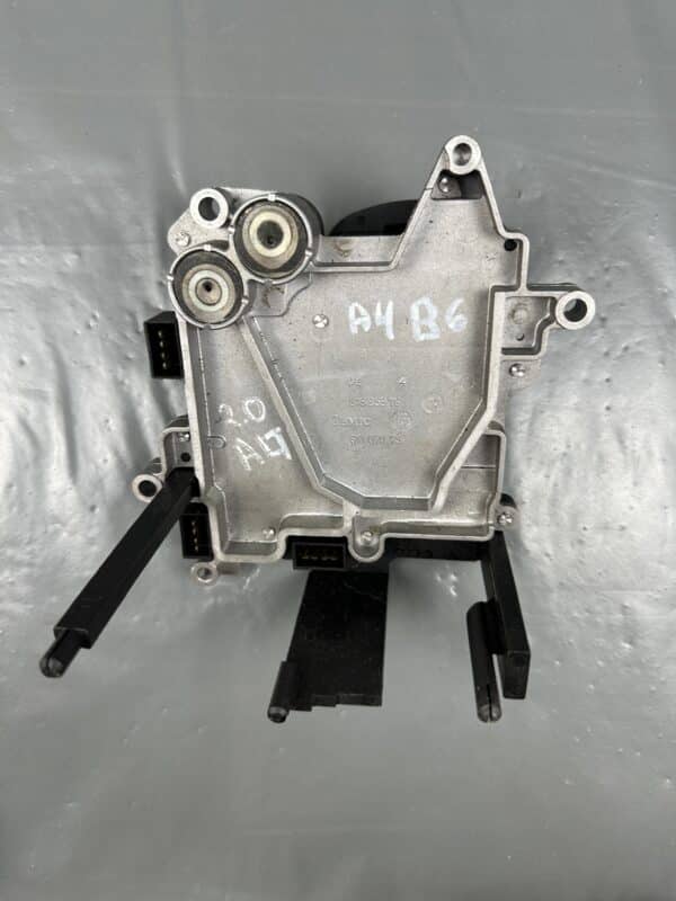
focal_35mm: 24
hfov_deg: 56.8
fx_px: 625
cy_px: 450
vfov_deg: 71.6
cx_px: 338
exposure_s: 1/100
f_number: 1.78
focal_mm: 6.86
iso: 160
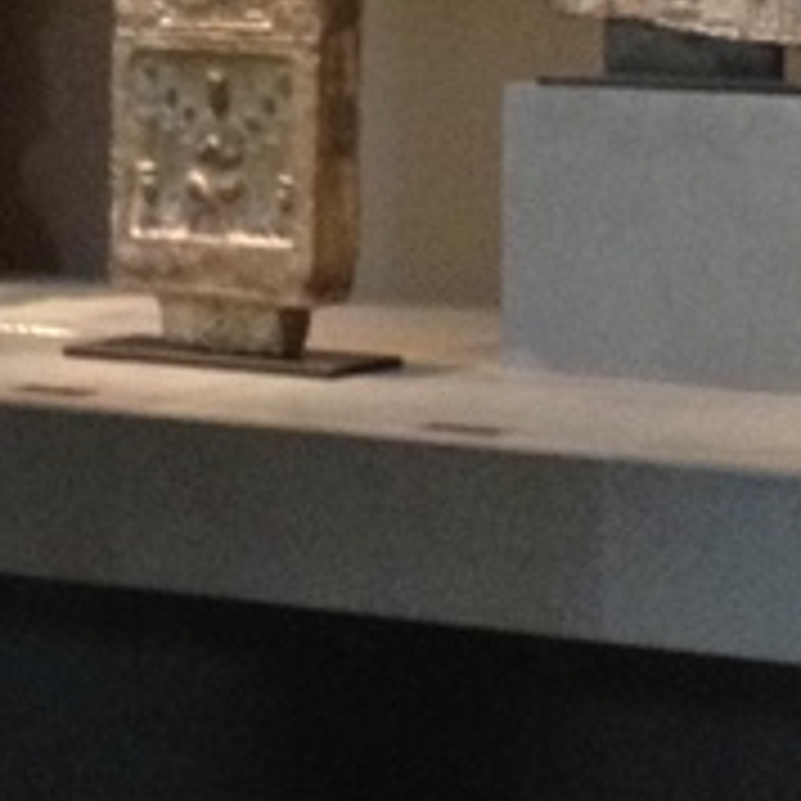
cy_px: -176
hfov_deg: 8.4
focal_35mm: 208
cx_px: -40
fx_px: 5445
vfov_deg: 8.3
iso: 250
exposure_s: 1/20
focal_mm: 4.28
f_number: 2.4
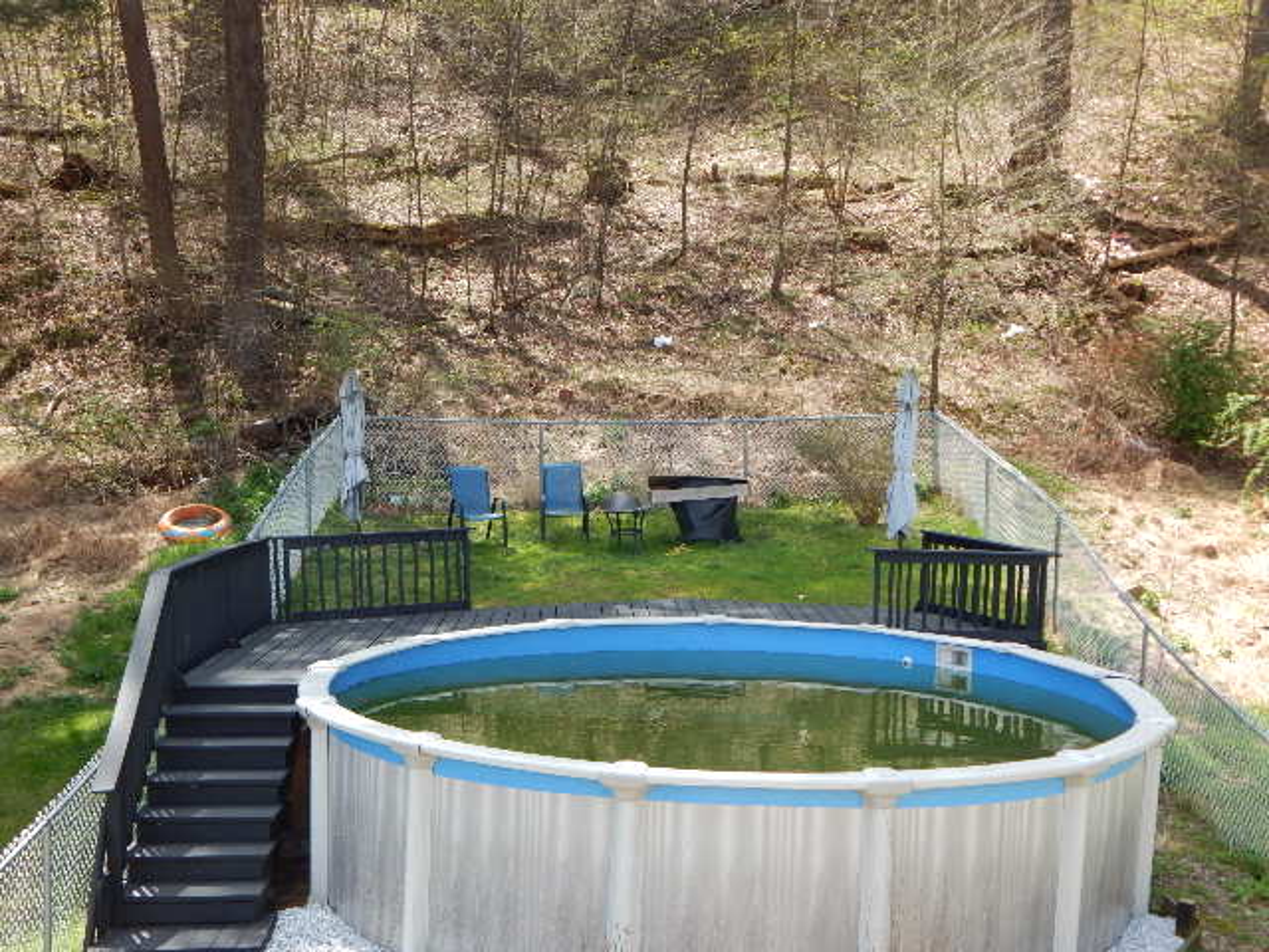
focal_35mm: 43
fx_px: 1576
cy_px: 476
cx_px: 634
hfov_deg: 43.9
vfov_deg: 33.6
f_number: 3.6
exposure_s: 1/320
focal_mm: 7.7
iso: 125
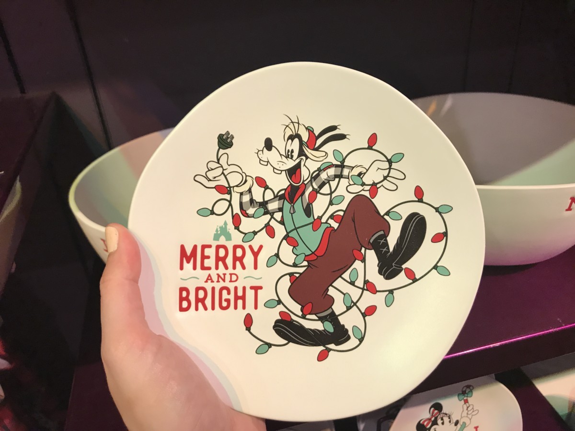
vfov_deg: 49.7
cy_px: 216
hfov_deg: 63.4
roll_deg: +4.9
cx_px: 288
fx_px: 465
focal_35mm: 28
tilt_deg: -30.3
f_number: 1.8
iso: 32
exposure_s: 1/30
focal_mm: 3.99
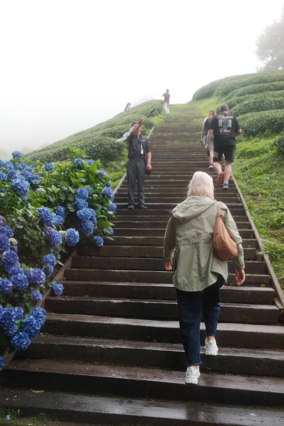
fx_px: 414
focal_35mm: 35
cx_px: 142
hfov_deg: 37.9
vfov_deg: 54.4
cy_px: 213
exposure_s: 1/240
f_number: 5
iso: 1600
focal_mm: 23
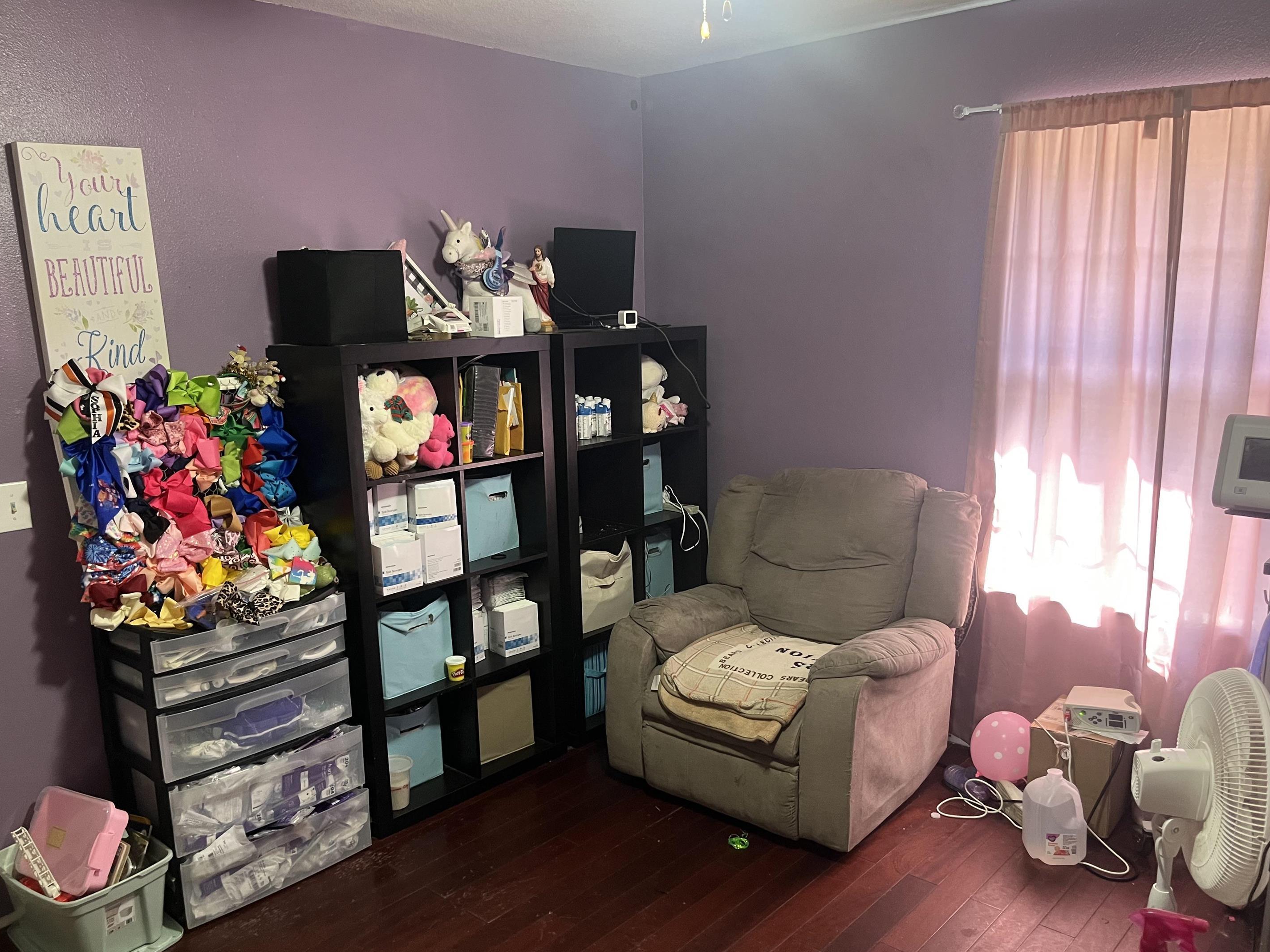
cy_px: 506
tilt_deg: -12.9
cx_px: 621
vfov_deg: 49.7
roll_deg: +2.3
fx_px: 1027
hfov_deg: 63.4
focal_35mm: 28
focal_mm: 5.1
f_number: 1.6
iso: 400
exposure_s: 1/60
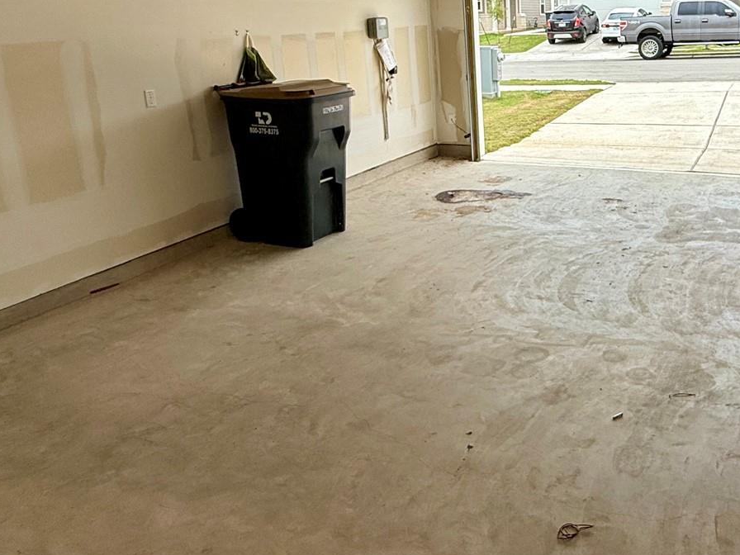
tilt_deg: -10.6
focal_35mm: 32
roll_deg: +0.9
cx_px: 590
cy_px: 144
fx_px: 684
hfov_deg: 53.2
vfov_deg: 42.9
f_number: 2.2
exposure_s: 1/1312
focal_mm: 2.22
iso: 50
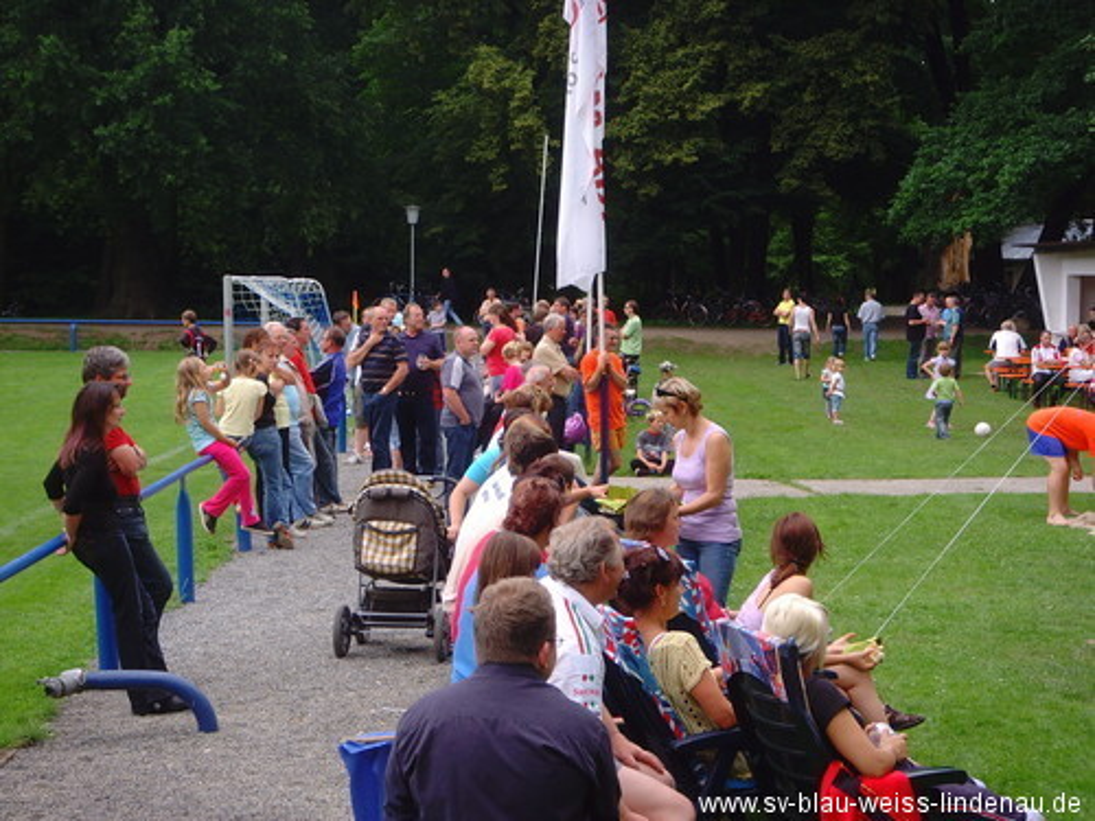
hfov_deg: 24.4
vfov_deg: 18.4
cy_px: 410
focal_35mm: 80
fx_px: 2531
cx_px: 548
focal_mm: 13.7
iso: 80
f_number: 4.2
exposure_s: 1/180
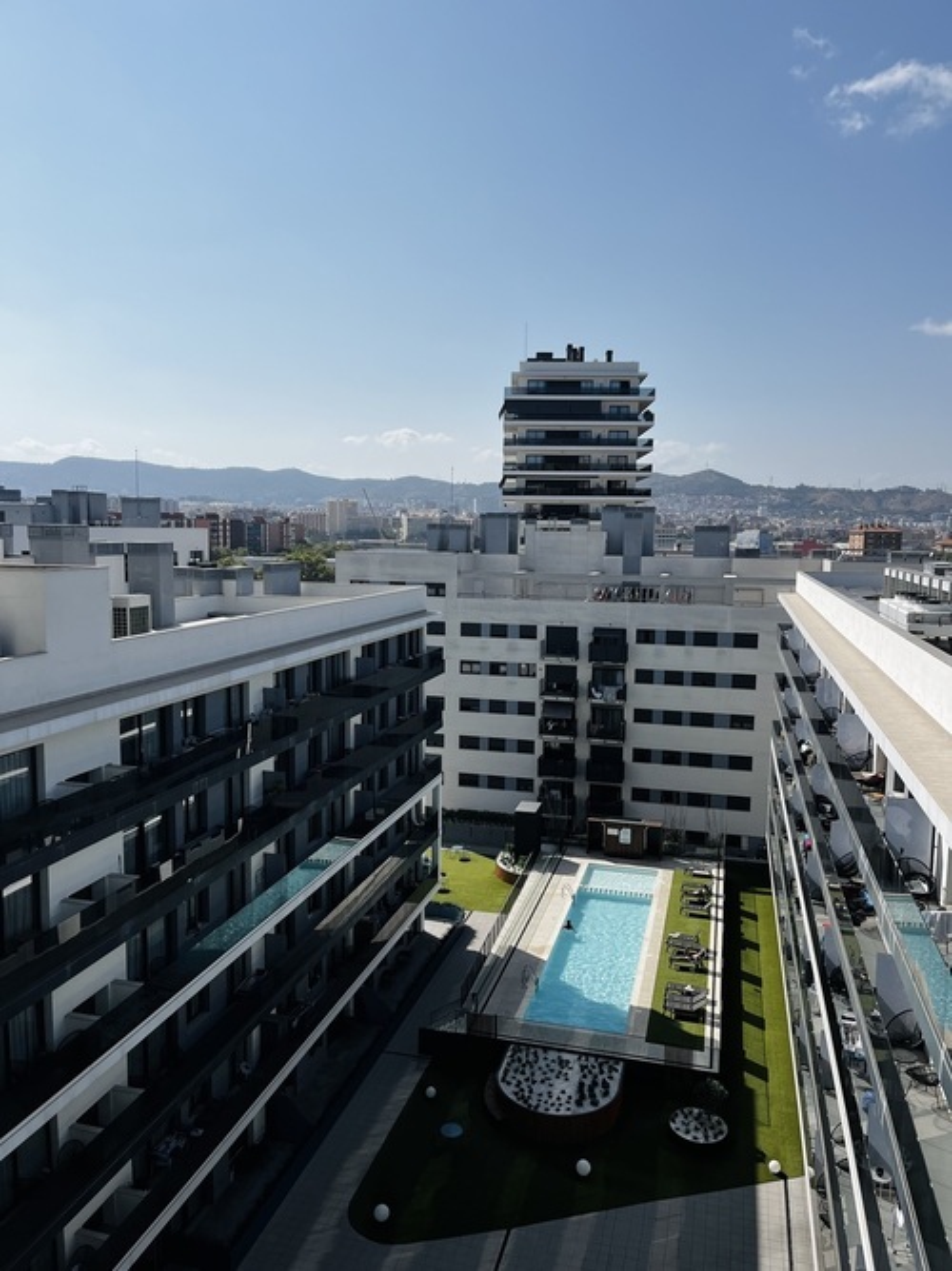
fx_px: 954
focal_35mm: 26
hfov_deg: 53.0
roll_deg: -1.0
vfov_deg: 67.3
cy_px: 636
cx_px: 476
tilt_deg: -7.8
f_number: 1.6
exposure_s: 1/5848
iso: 50
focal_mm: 5.1
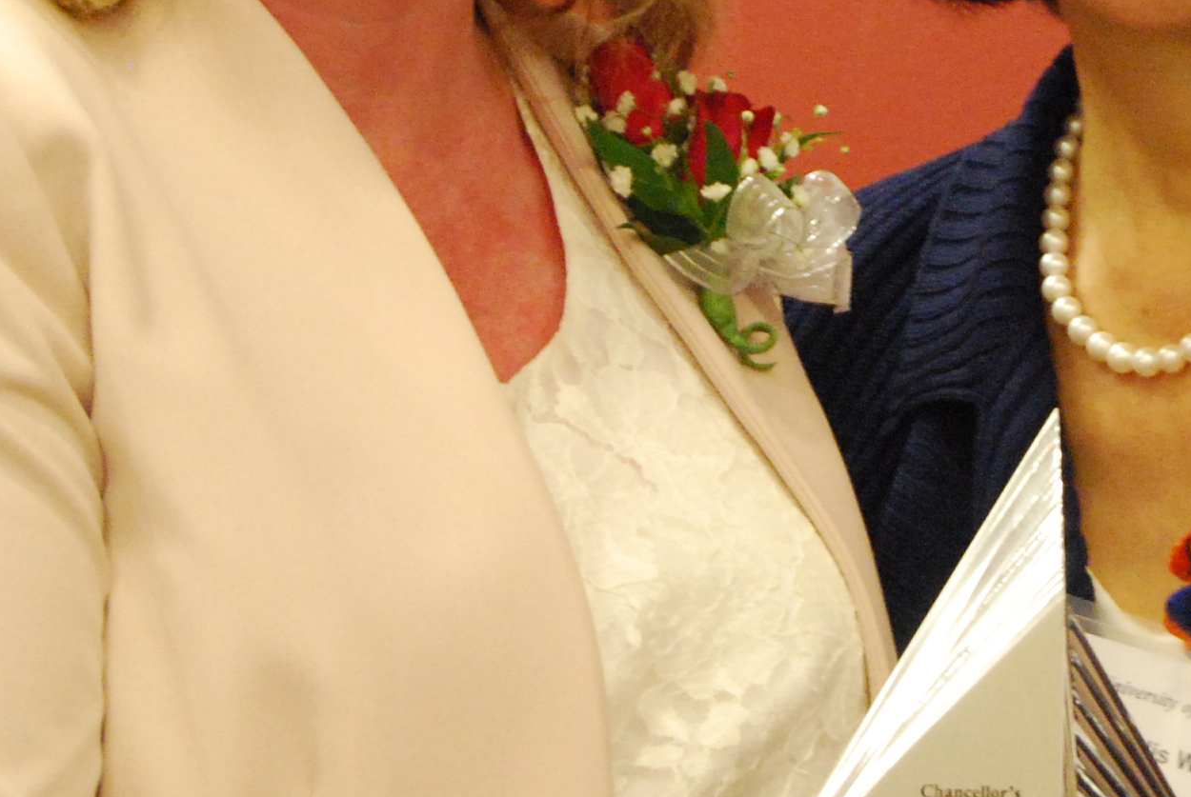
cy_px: 135
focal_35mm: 256
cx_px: 957
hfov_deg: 8.0
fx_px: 8465
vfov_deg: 5.4
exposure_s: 1/20
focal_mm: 55
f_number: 5.6
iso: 1600
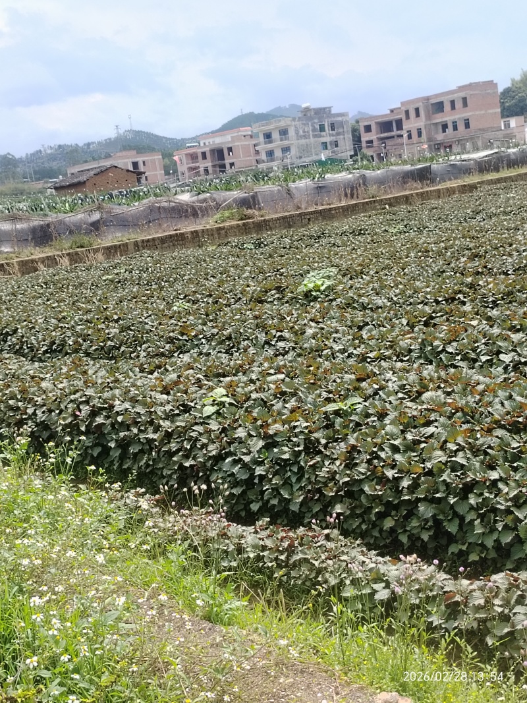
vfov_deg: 38.2
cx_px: 264
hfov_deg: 29.1
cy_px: 352
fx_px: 1015
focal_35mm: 50
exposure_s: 1/513
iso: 67
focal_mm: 4.26
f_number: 1.8
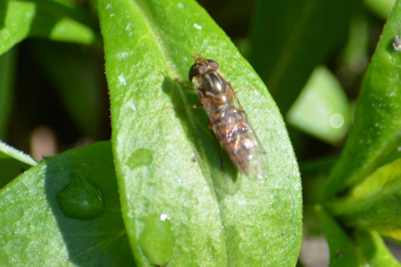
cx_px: 200
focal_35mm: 450
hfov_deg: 4.6
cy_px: 134
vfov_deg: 3.1
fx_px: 5012
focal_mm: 300
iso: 110
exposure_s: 1/125
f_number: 8
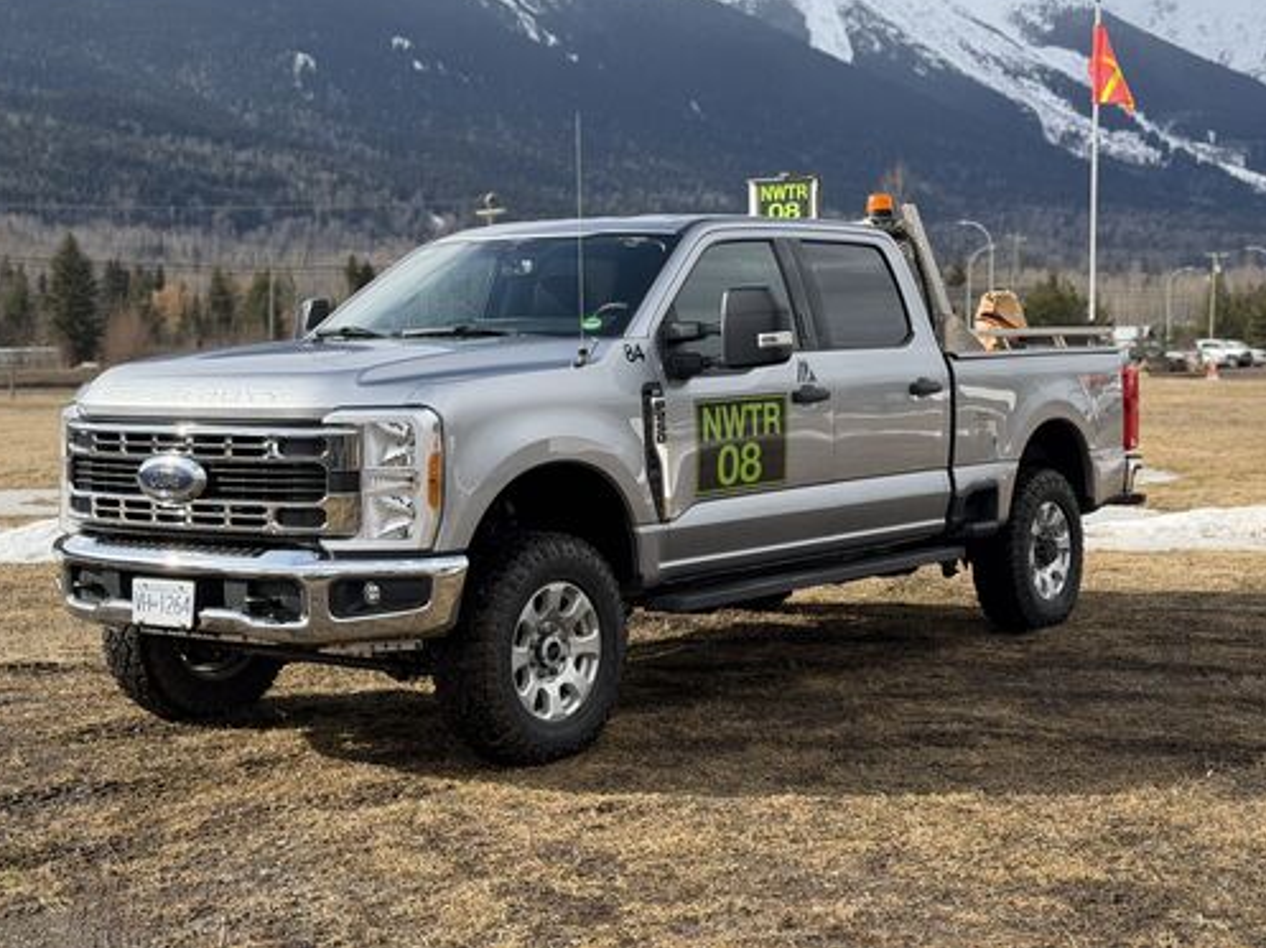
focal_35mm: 58
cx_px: 609
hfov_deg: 33.3
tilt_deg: -0.3
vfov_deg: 25.2
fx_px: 2120
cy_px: 377
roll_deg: -0.1
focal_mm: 6.76
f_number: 1.78
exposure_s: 1/4098
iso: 80
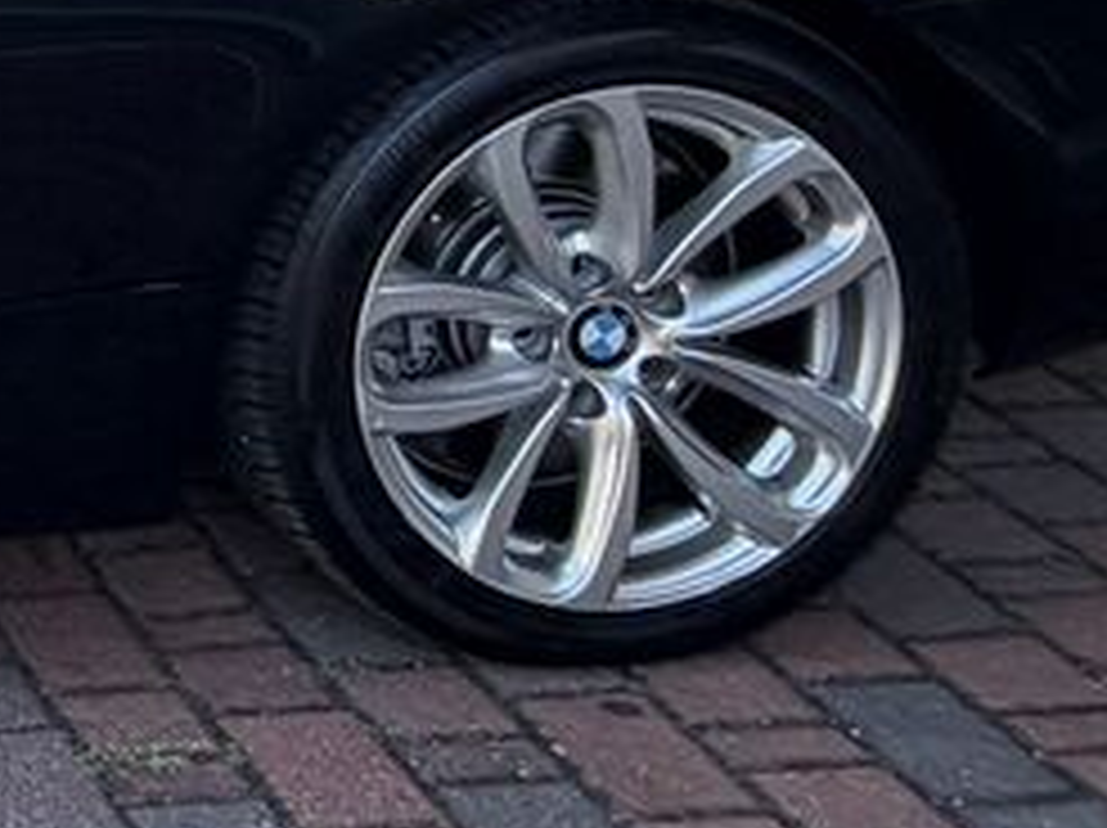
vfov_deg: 17.0
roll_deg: +0.9
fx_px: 2620
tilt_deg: -10.2
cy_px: -230
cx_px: -864
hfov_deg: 18.7
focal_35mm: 82
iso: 50
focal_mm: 2.22
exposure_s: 1/170
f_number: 2.2
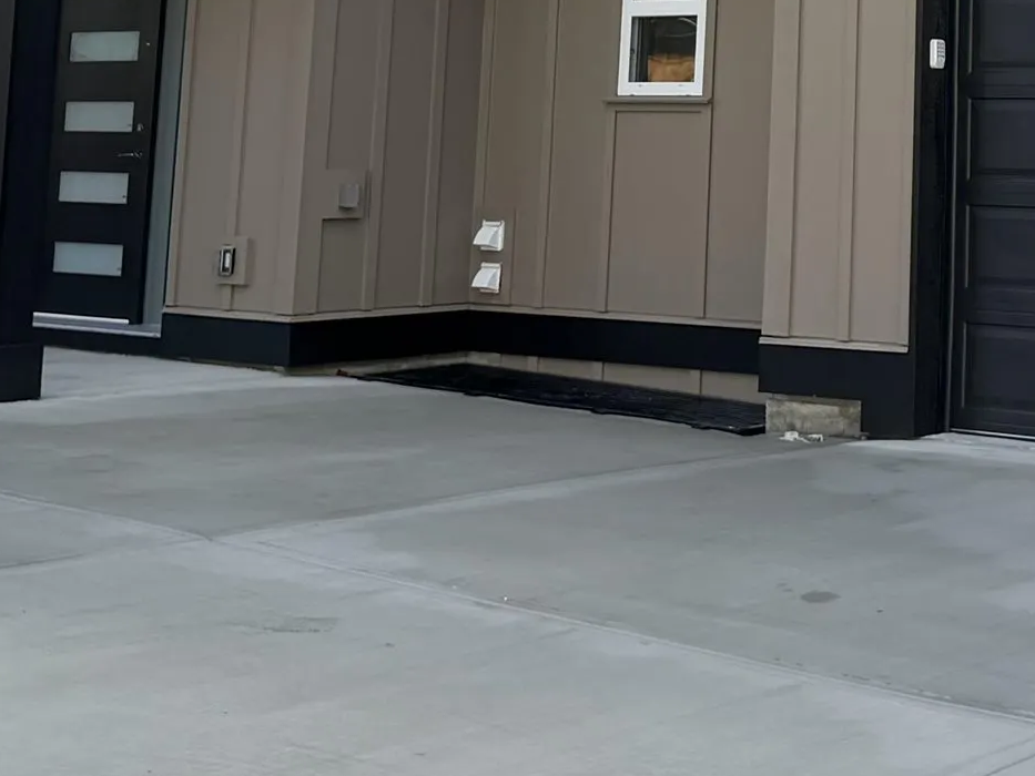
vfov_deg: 17.6
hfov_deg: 23.8
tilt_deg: +7.0
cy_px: -205
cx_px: 1009
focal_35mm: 79
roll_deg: -0.9
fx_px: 2362
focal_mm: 6.76
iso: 100
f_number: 1.78
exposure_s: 1/2525
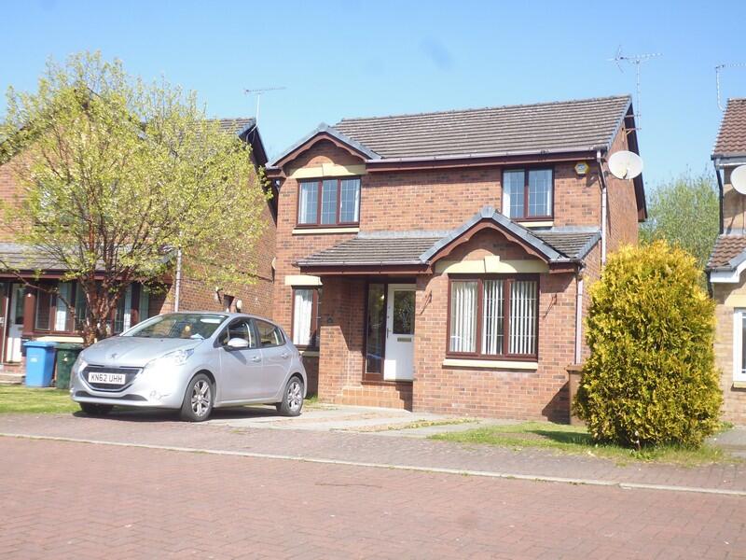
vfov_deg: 35.1
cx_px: 373
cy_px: 280
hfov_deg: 45.8
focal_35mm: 41
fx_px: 884
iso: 100
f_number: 3.6
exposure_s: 1/500
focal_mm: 7.2
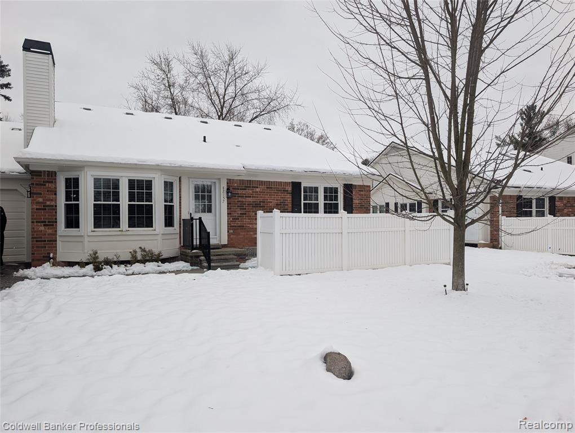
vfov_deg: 56.9
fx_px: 399
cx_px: 288
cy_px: 216
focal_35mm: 24
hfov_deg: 71.5
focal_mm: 6.9
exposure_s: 1/504
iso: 36
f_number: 1.68
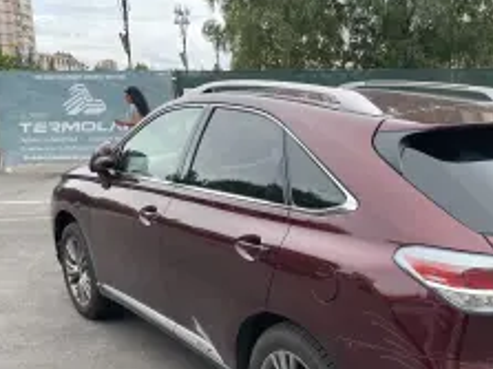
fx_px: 598
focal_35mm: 42
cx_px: 371
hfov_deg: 43.3
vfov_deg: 33.9
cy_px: 252
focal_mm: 4.2
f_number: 1.6
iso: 32
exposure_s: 1/543
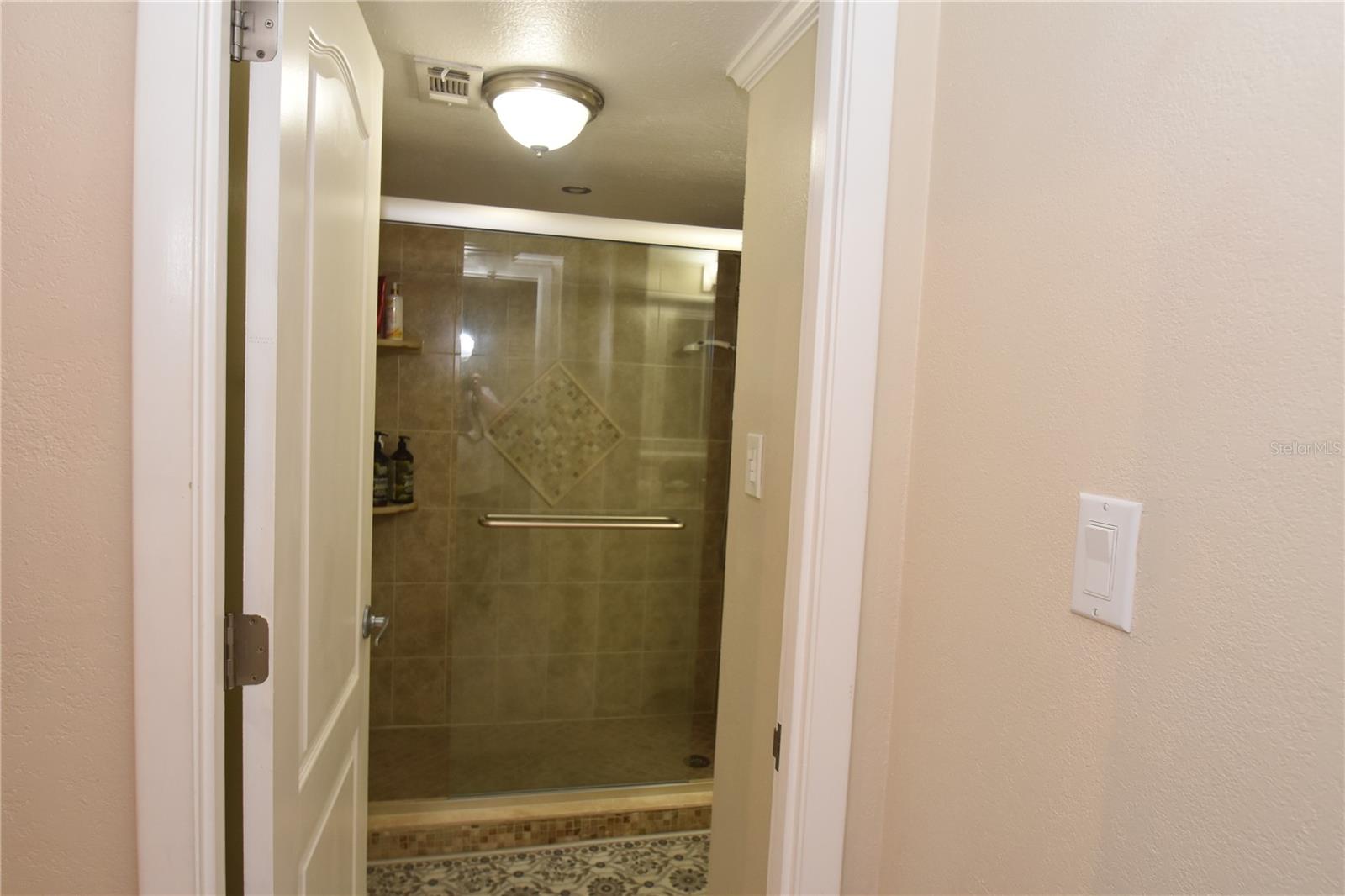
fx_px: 784
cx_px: 672
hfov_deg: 81.2
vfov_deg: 59.5
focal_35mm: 21
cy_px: 448
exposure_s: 1/100
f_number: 5
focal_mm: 14
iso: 800
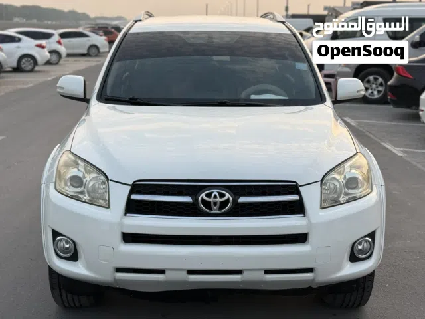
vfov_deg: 30.3
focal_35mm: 48
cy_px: 160
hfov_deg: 39.7
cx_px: 212
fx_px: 589
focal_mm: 6.76
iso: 64
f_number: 1.78
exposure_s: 1/361
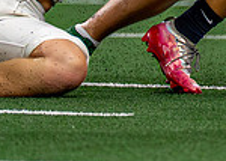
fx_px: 10041
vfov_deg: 0.9
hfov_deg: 1.3
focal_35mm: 1565
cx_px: 362
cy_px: -168
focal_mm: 200
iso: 4000
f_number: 2.8
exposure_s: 1/2000
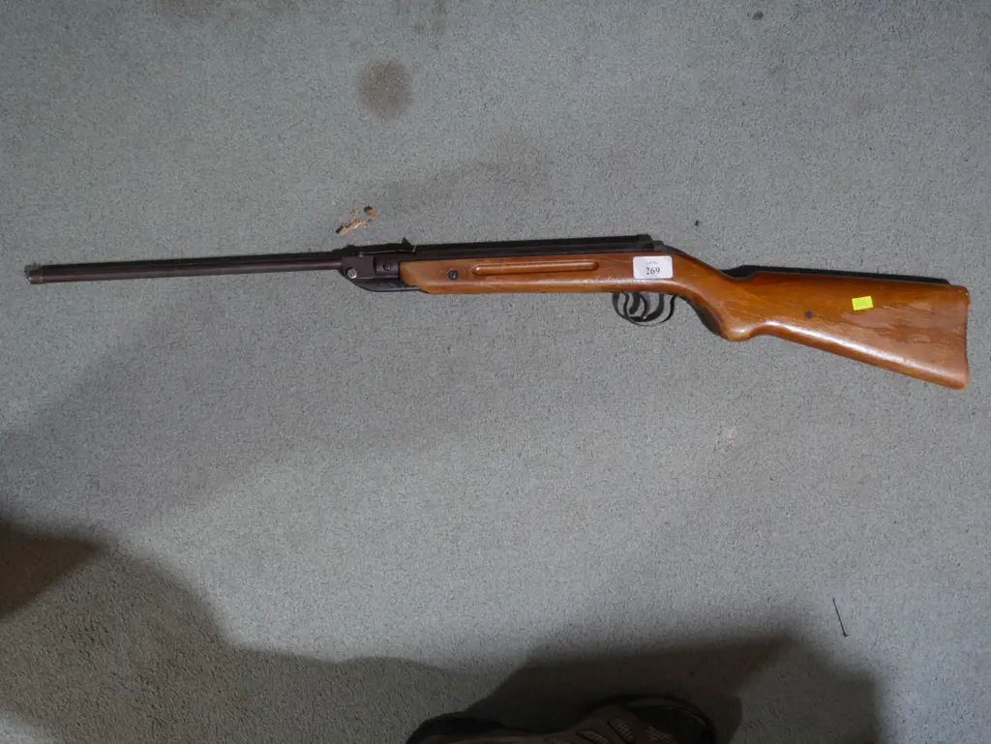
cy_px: 372
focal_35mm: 38
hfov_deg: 49.0
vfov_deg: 37.8
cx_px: 496
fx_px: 1088
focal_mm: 19
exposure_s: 1/60
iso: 500
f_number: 4.1
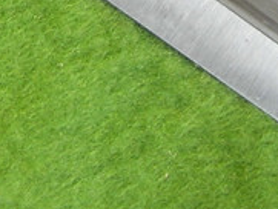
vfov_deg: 6.4
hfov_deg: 8.7
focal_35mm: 224
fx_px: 1800
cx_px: -71
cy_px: -235
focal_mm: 7.8
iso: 64
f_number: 2.8
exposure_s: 1/24.6
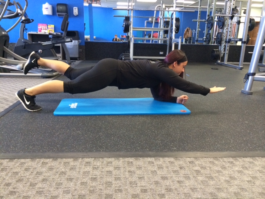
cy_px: 100
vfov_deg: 46.8
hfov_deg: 60.0
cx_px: 132
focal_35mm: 30
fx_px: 230
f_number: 2.2
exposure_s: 1/30
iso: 250
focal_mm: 4.12
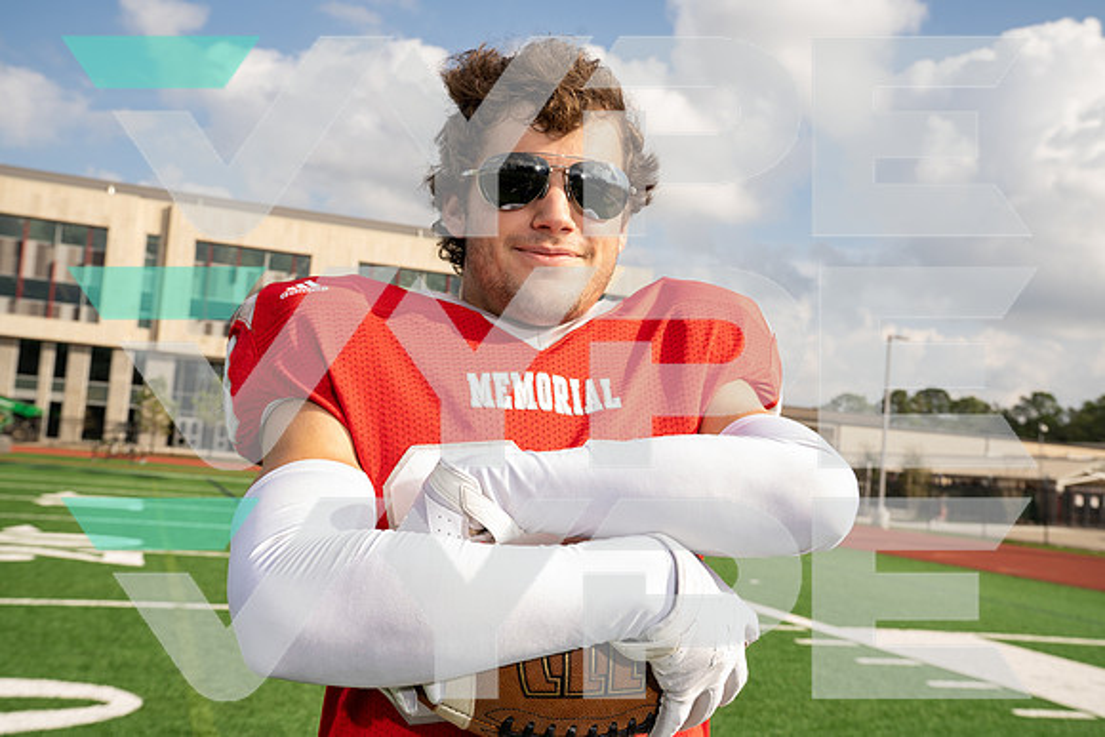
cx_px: 552
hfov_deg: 51.9
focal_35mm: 37
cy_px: 368
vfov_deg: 36.0
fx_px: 1136
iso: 200
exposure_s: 1/250
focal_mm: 37
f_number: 8
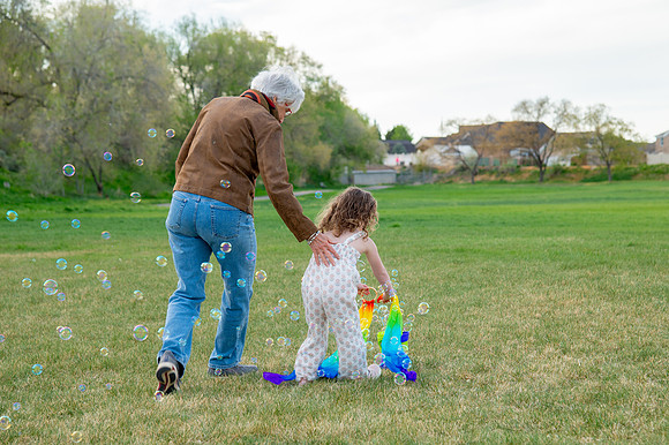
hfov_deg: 24.6
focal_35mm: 83
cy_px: 257
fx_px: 1535
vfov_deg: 16.5
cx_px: 362
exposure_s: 1/250
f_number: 5
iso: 200
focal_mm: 70
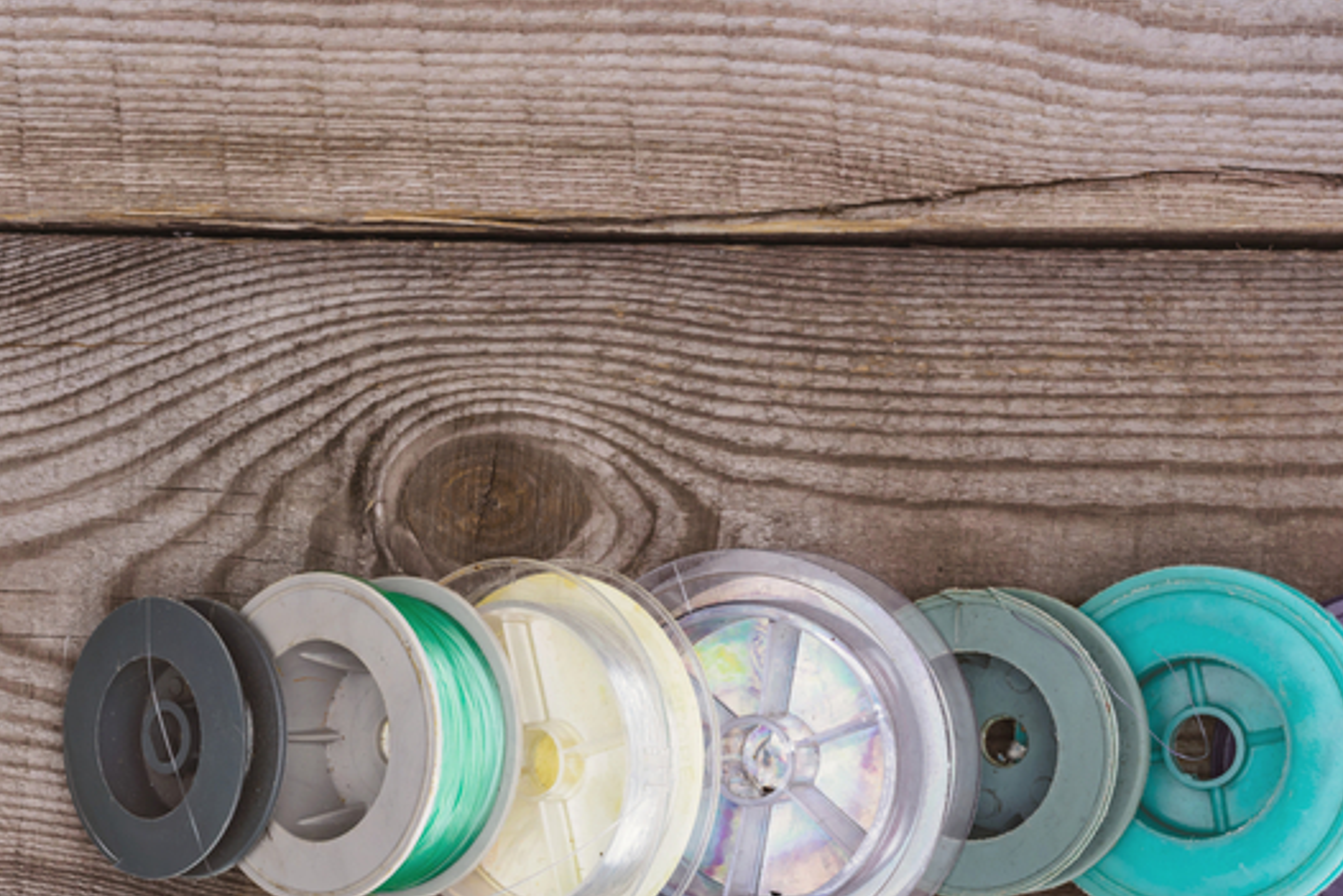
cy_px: 614
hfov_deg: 21.3
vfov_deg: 14.4
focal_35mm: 95
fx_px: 3545
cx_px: 407
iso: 250
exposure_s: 1/160
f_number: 9
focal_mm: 50
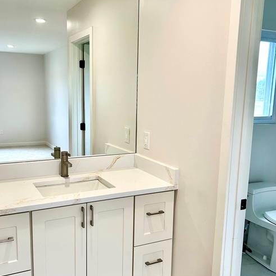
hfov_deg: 46.0
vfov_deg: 46.0
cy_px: 148
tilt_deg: -10.5
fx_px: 325
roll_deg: -1.6
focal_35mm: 36
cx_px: 126
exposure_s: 1/120
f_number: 1.5
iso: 64
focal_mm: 5.7
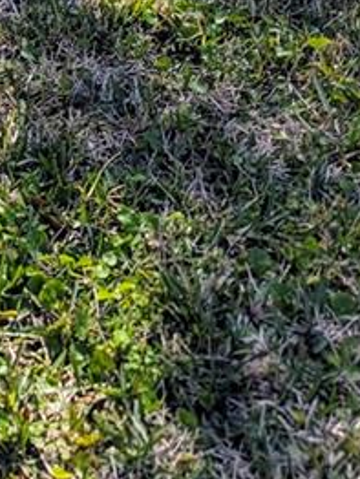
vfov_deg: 14.8
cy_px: -468
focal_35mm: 110
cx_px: -182
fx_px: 1523
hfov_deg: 12.8
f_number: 1.68
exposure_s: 1/1185
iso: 21
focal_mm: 6.9
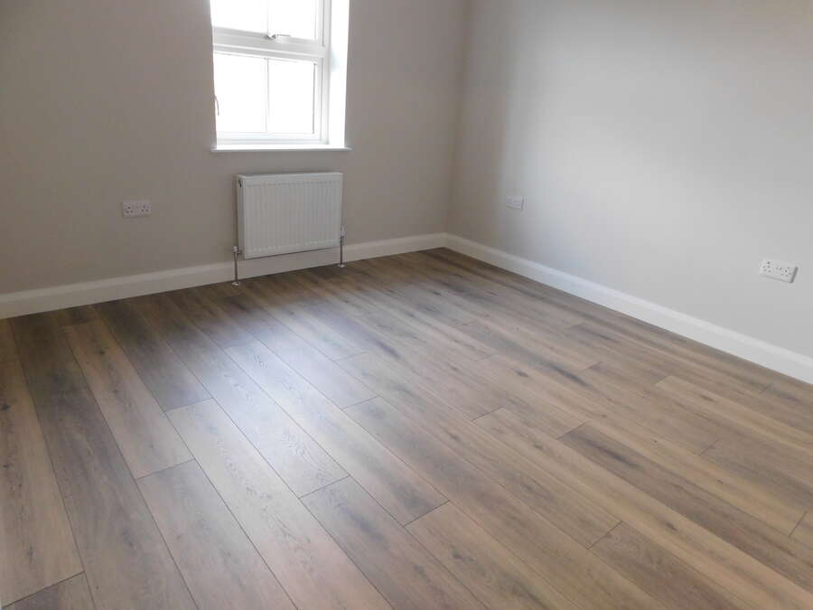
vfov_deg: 58.9
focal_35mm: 23
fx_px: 540
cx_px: 406
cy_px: 305
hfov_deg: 73.9
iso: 400
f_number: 3
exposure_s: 1/25
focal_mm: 4
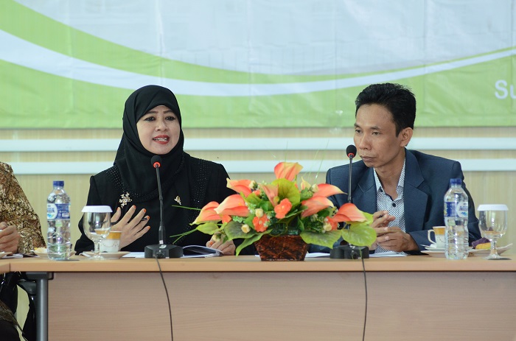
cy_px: 170
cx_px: 258
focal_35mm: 232
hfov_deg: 8.9
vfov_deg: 5.9
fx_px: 3324
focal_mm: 155
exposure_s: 1/125
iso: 1600
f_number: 2.8
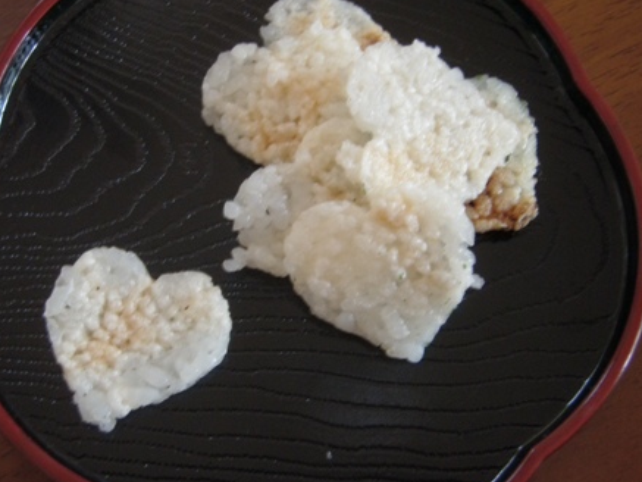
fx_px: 1039
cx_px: 304
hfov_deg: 34.3
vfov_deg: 26.1
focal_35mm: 56
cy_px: 240
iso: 200
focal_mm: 9.13
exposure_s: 1/6
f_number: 4
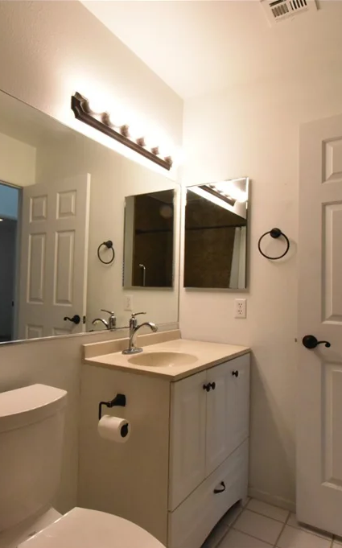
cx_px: 117
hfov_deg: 52.1
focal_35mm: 23
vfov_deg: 77.2
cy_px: 274
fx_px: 343
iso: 4000
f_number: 18
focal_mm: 10
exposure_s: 1/40
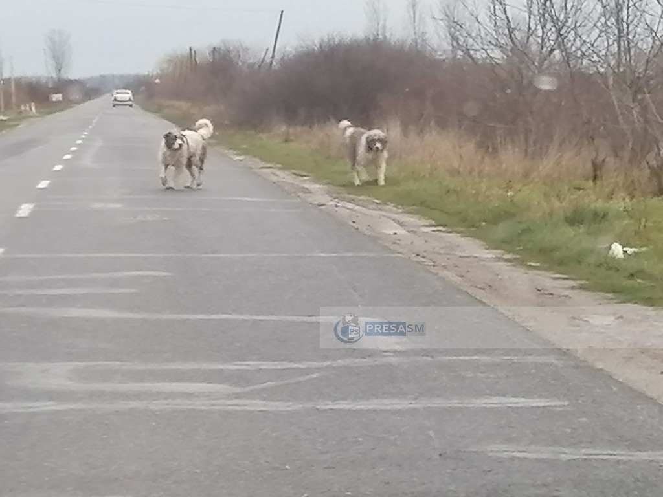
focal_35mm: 155
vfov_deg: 9.6
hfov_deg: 12.7
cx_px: 332
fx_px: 2969
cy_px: 248
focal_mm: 5.3
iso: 80
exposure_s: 1/50
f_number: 1.8
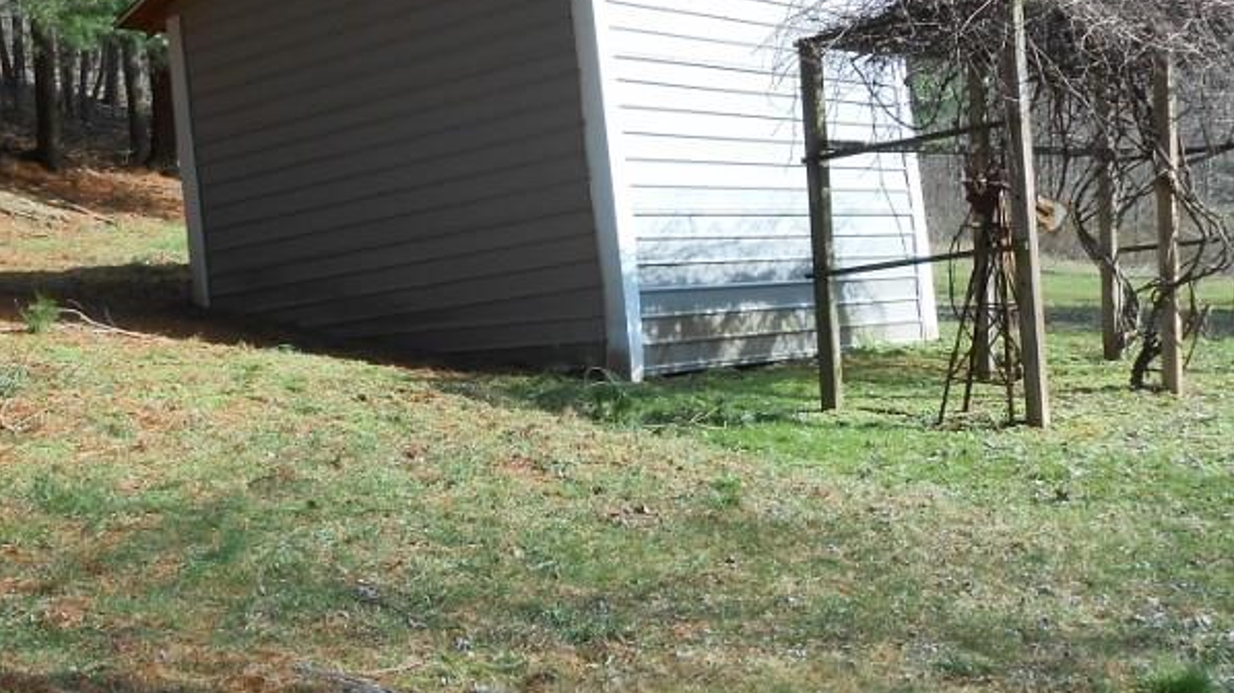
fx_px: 1832
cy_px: 266
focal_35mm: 56
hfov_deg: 37.1
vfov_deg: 21.4
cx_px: 510
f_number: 3.8
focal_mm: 5.3
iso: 80
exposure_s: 1/250
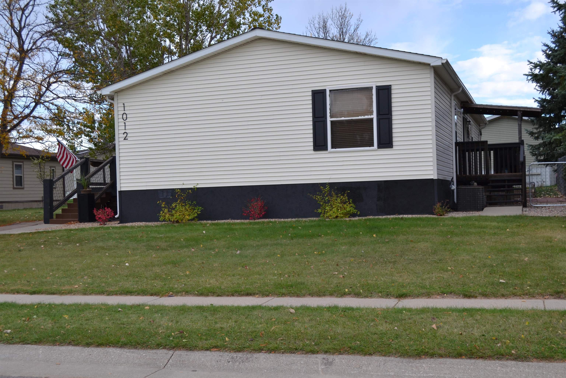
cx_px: 283
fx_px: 707
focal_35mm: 45
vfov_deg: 29.9
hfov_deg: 43.6
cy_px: 189
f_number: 5.6
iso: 110
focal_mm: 30
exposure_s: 1/125
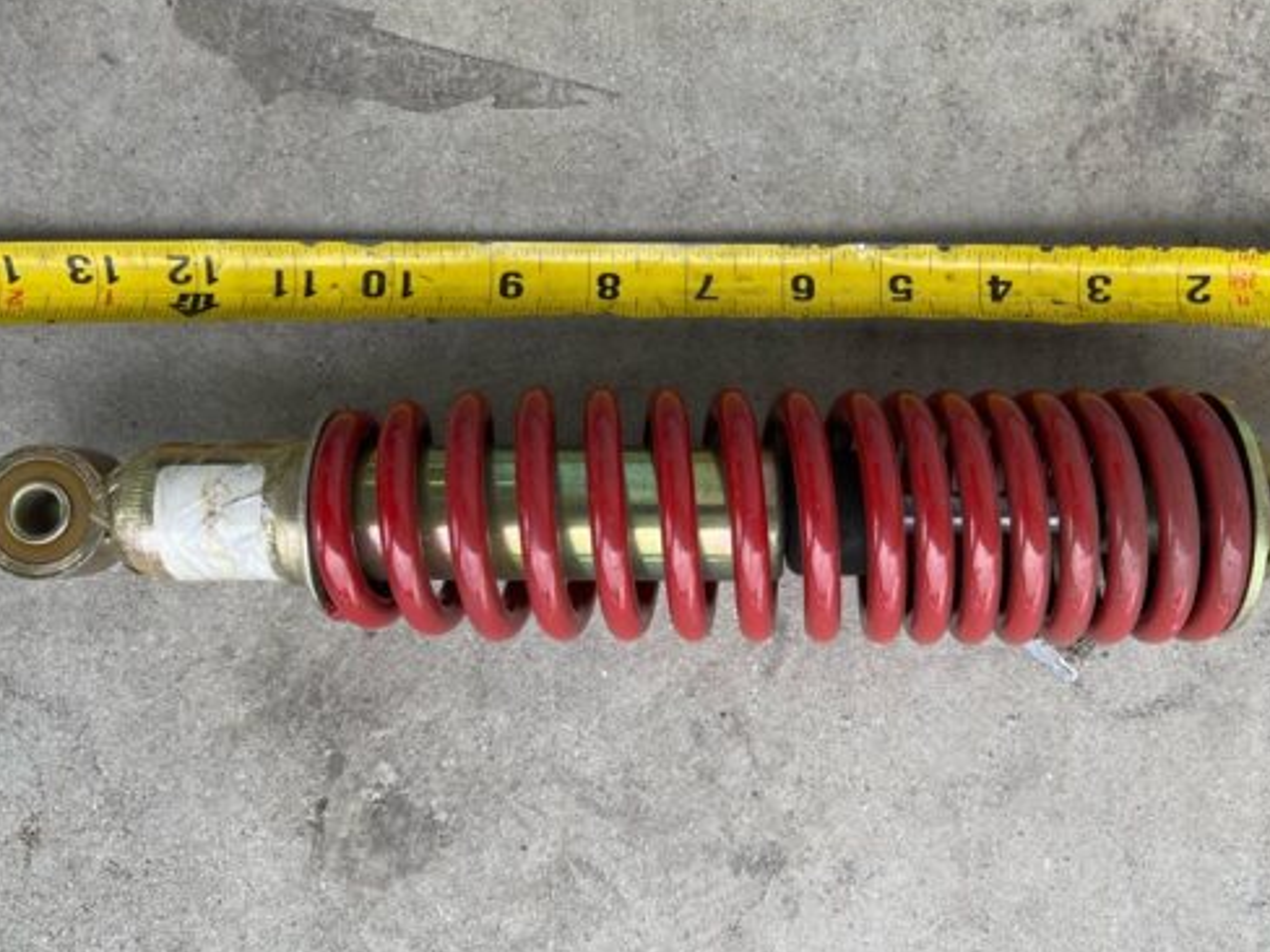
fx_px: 1174
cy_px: 424
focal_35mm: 32
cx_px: 710
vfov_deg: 44.1
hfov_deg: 56.7
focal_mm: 5.1
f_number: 1.6
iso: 32
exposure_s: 1/330
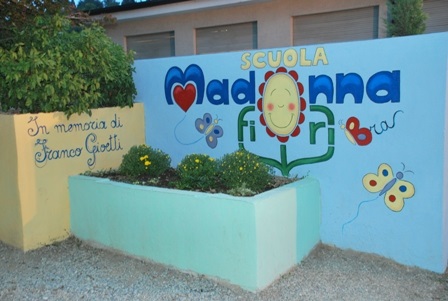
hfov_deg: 49.4
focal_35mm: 39
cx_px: 224
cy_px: 150
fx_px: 486
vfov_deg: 34.4
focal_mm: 26
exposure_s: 1/15
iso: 400
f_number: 4
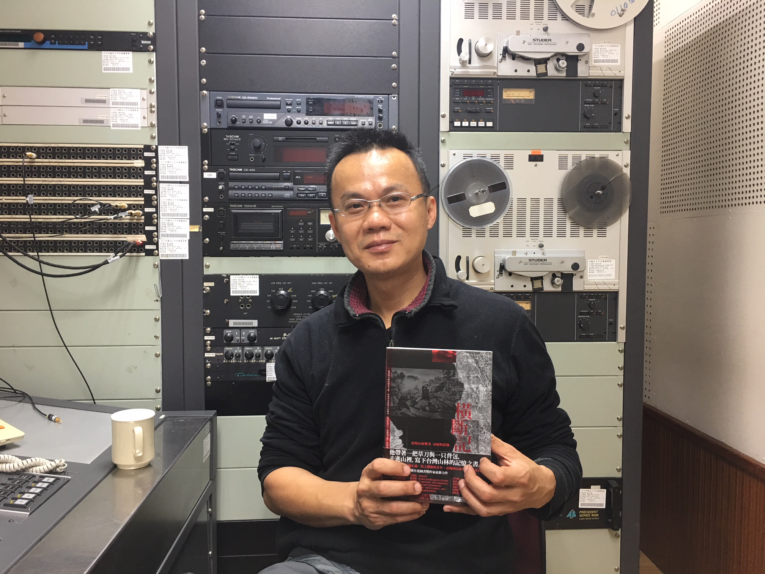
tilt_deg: -3.1
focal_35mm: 29
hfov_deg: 61.7
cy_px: 287
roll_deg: +0.2
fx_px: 641
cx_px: 382
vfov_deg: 48.2
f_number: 2.2
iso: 40
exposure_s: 1/15
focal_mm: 4.15
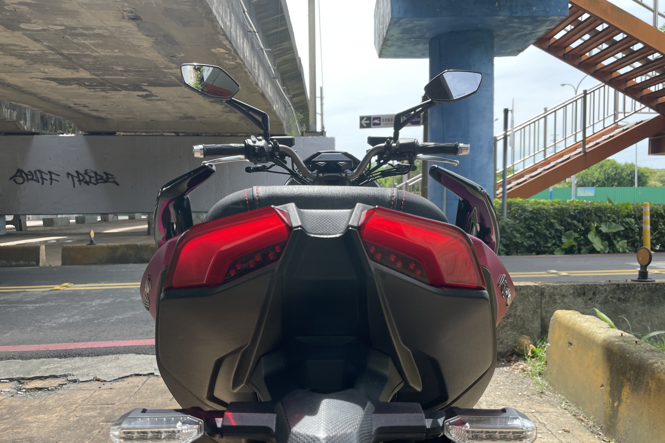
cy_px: 232
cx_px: 337
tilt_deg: -3.6
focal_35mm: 28
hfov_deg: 65.5
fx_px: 517
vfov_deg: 46.4
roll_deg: +0.3
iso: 32
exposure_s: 1/720
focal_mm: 4.2
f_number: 1.6
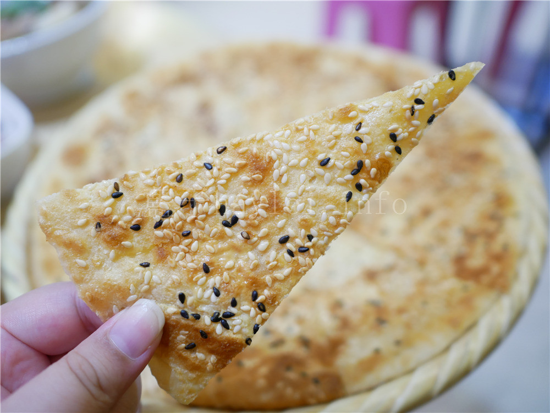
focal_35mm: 30
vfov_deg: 46.8
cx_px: 275
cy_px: 206
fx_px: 477
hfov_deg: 60.0
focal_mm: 15
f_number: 1.7
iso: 400
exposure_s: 1/60
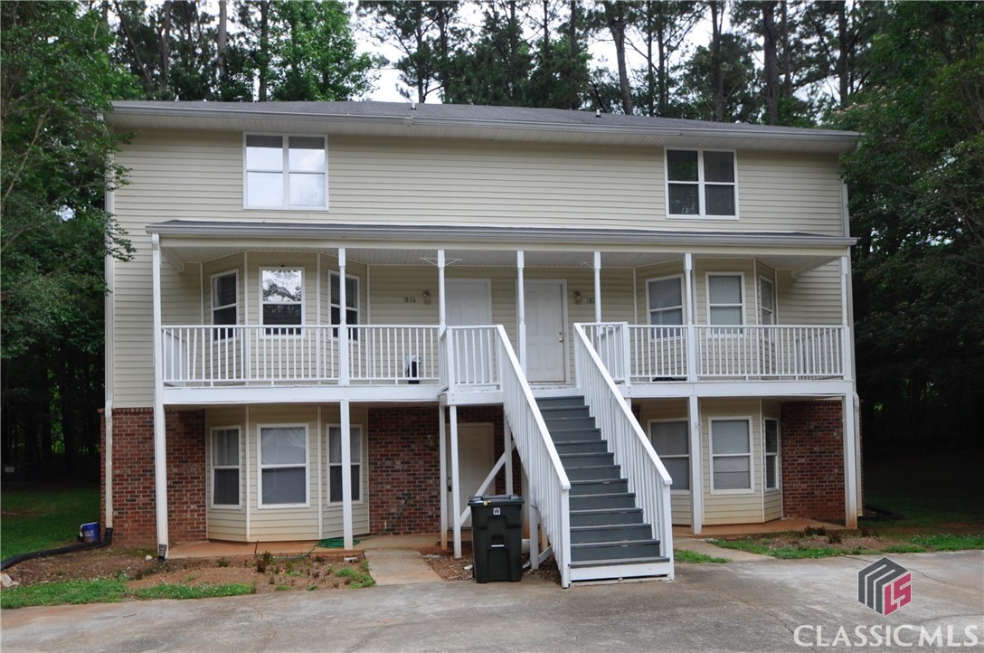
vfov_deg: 67.2
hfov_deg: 90.1
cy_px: 326
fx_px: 491
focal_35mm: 18
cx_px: 492
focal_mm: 12
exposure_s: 1/200
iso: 200
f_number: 7.1
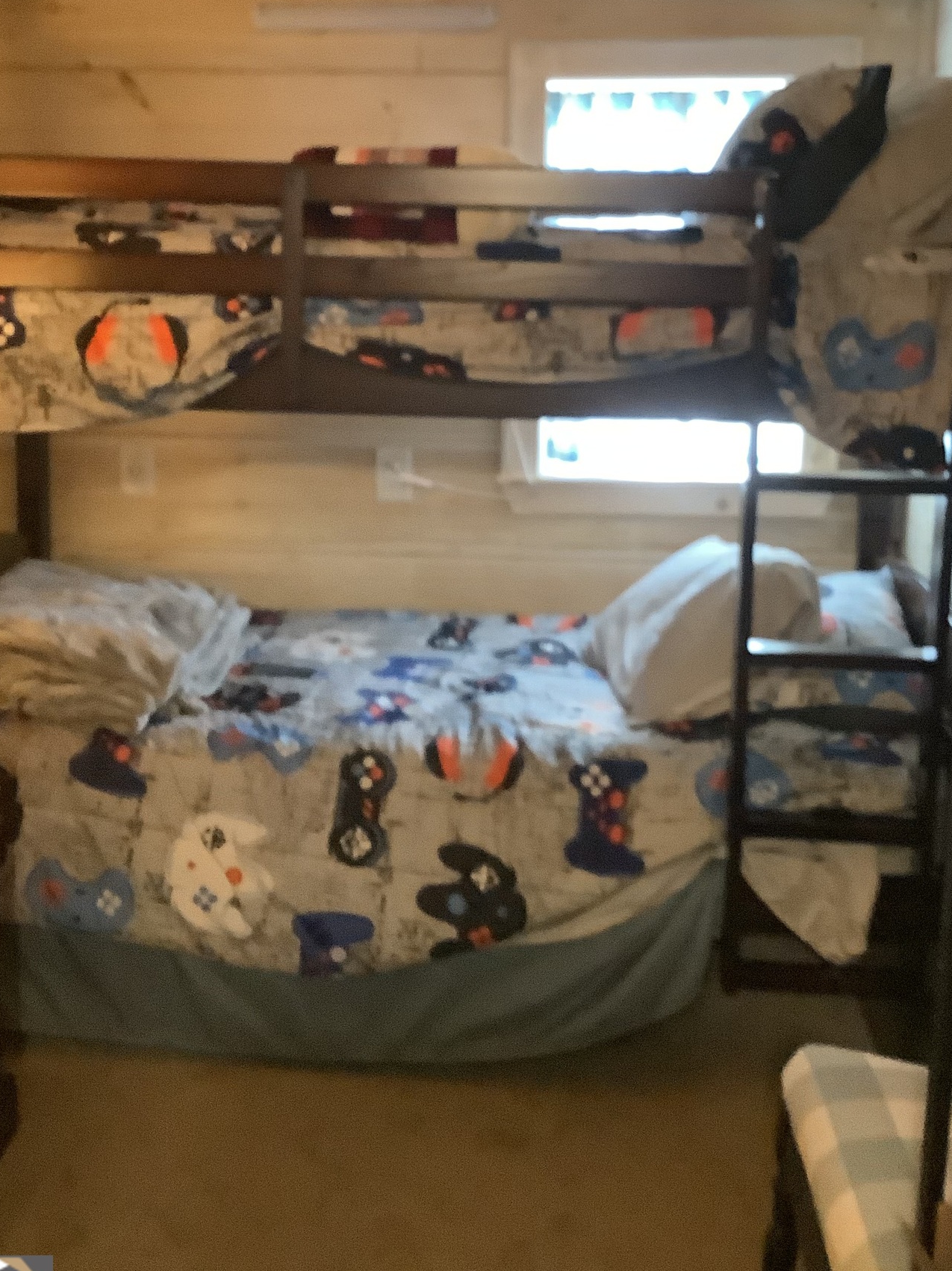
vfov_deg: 44.5
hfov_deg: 34.3
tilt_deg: -8.1
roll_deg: -0.4
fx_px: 1541
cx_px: 441
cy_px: 480
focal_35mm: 42
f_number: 2.4
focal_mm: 3.3
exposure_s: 1/30
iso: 640
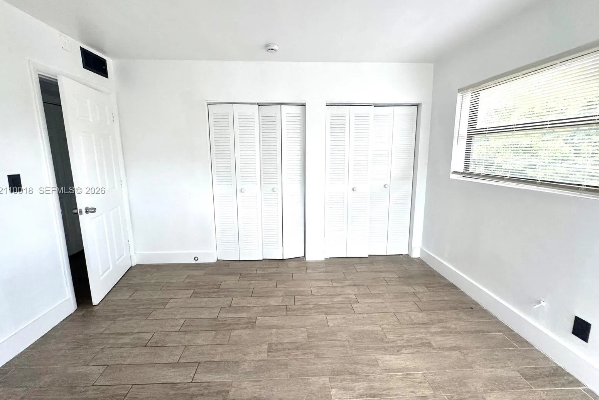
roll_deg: +0.1
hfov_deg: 100.4
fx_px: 250
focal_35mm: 15
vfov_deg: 77.3
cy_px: 191
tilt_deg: -9.2
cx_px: 293
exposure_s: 1/99
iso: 160
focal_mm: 2.22
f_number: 2.2
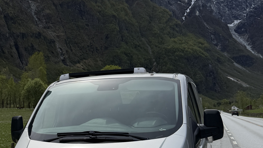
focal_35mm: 47
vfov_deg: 24.4
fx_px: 328
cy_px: 144
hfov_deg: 43.0
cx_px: 84
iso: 80
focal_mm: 6.76
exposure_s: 1/14286
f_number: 1.78
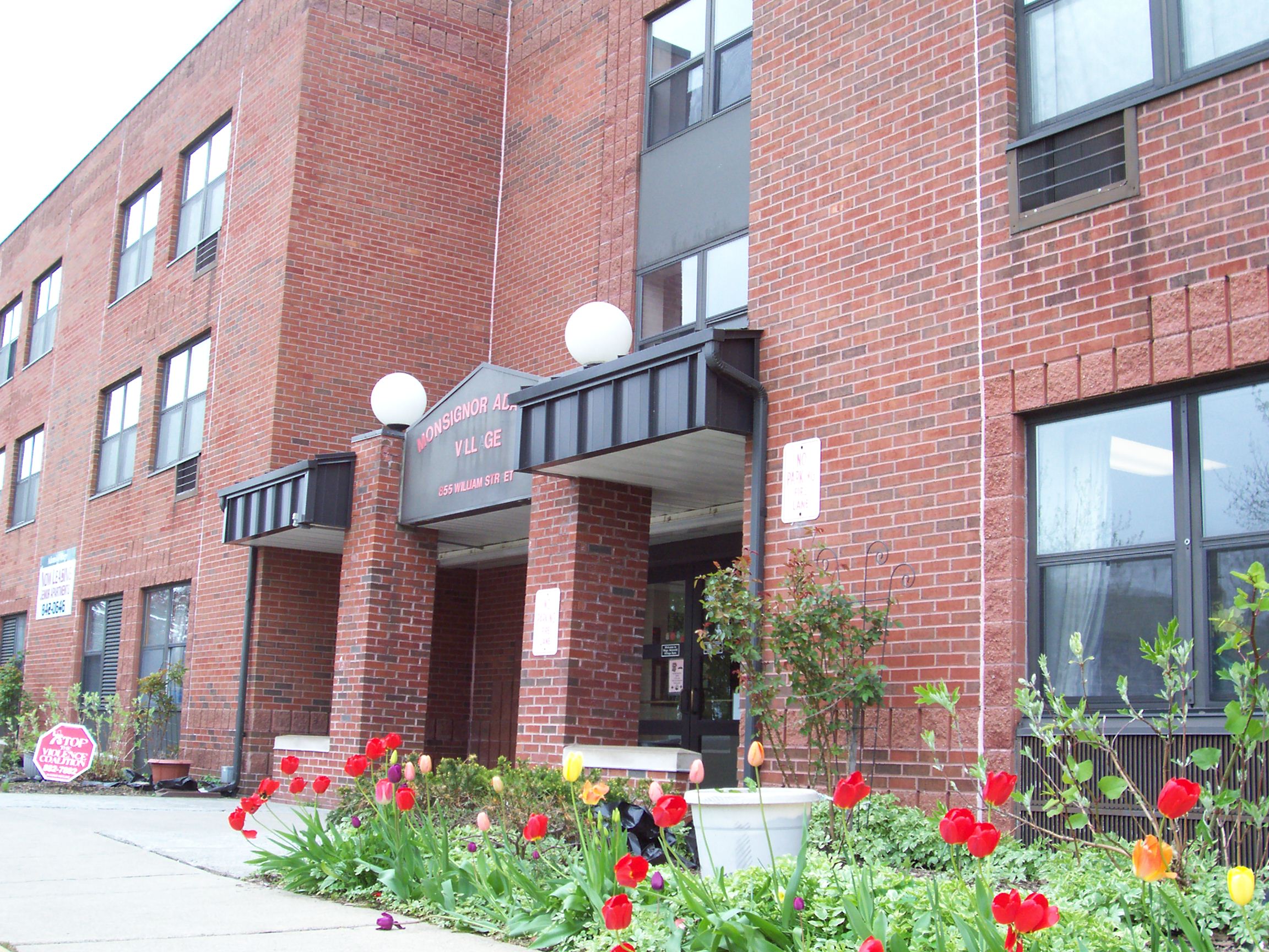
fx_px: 1540
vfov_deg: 34.3
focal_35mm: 42
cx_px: 634
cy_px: 476
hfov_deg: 44.8
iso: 80
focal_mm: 7
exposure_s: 1/125
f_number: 2.9
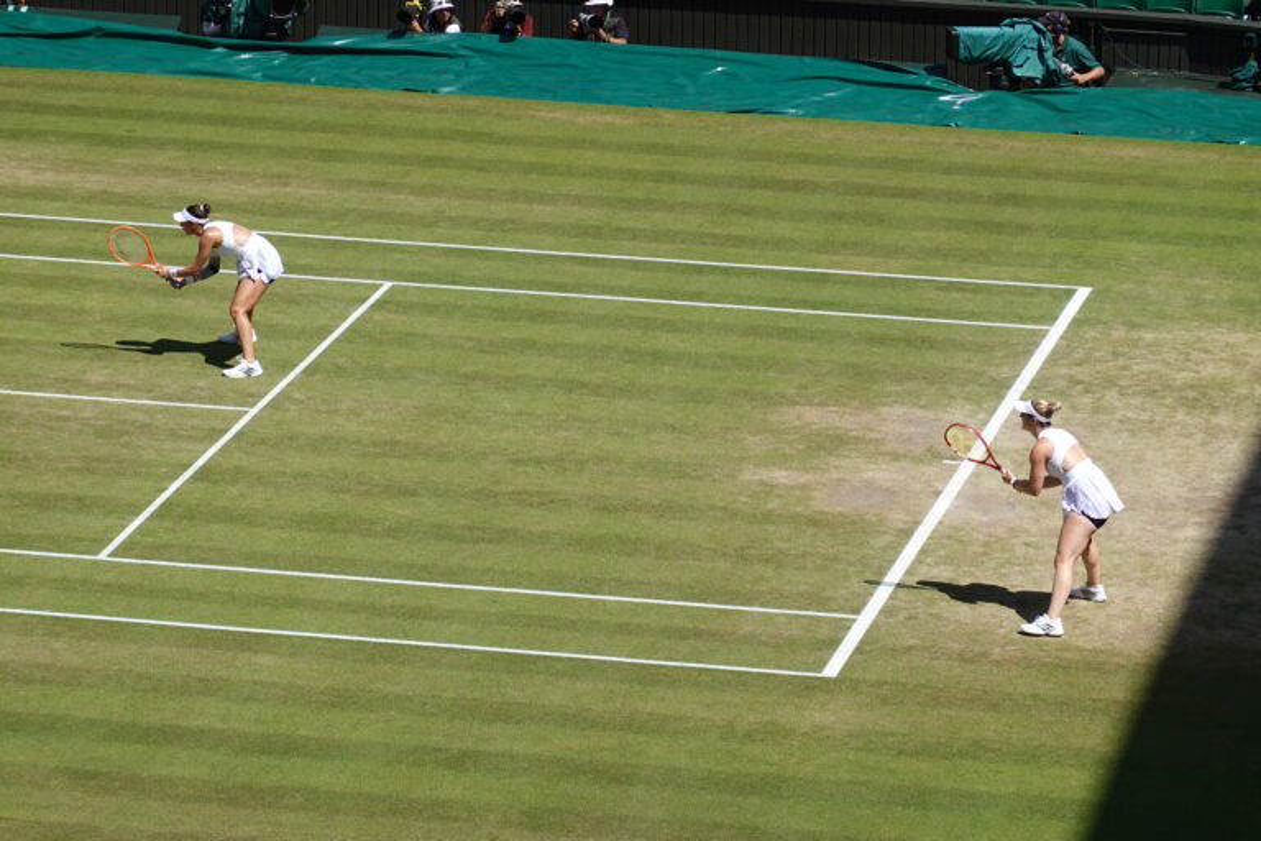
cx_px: 630
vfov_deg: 6.9
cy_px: 420
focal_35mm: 200
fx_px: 7005
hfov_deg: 10.3
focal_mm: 72
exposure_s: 1/640
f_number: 4.5
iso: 100
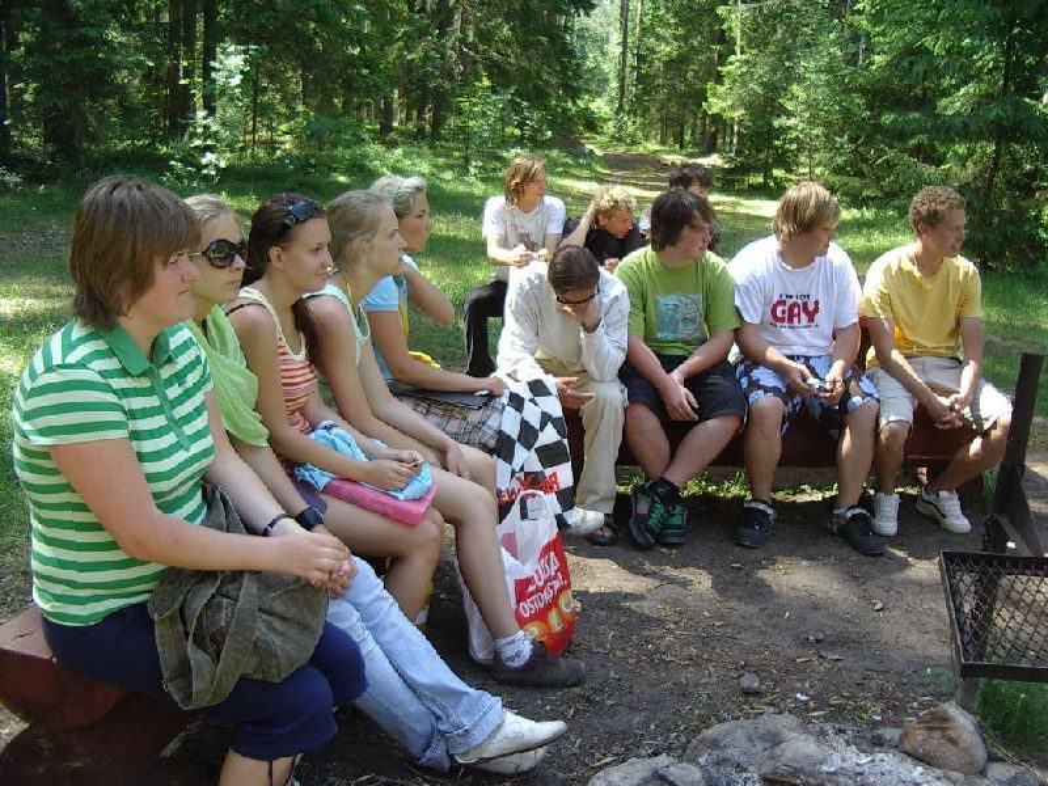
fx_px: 1150
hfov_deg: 49.0
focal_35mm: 38
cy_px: 393
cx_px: 524
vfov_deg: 37.7
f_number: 2.6
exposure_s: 1/100
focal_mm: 5.8
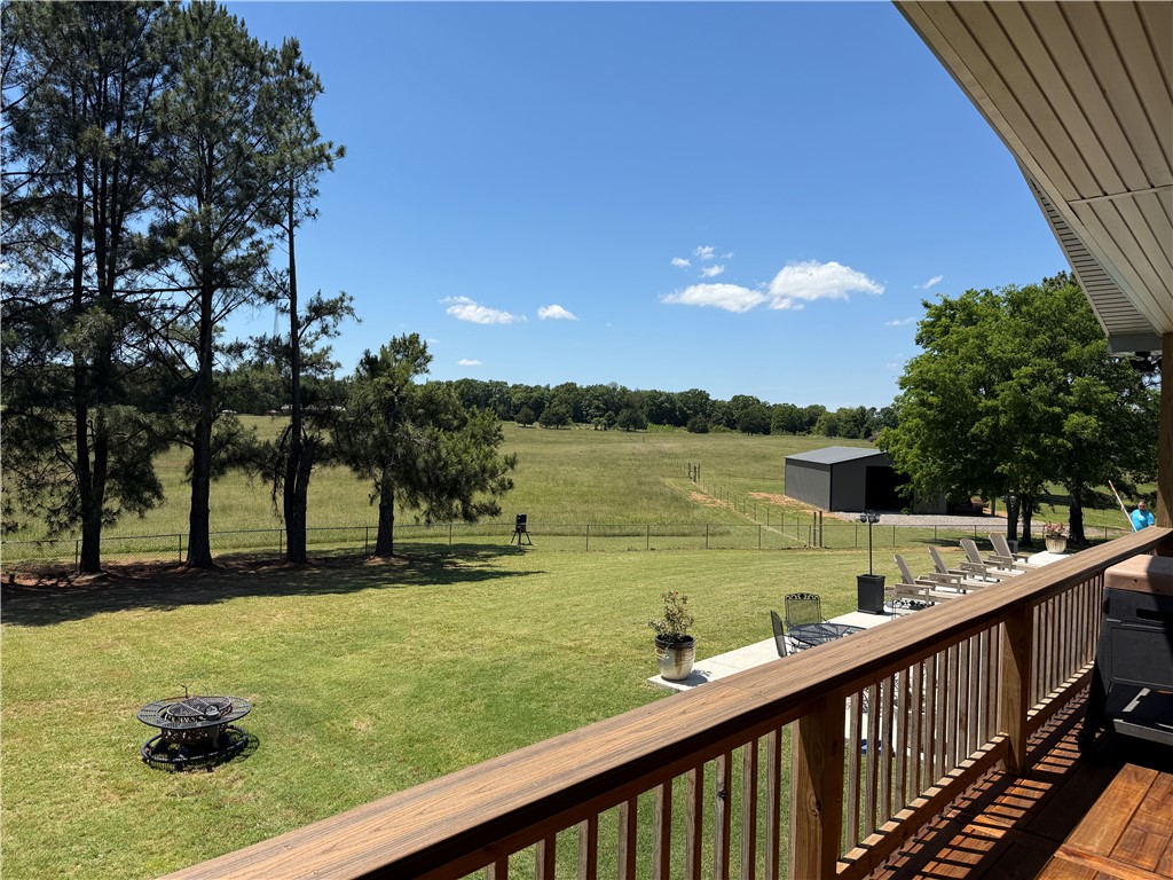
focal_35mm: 24
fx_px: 813
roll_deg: -1.3
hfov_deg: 71.6
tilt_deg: +0.2
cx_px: 586
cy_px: 440
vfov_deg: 56.8
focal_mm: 6.76
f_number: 1.78
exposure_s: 1/4673
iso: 80
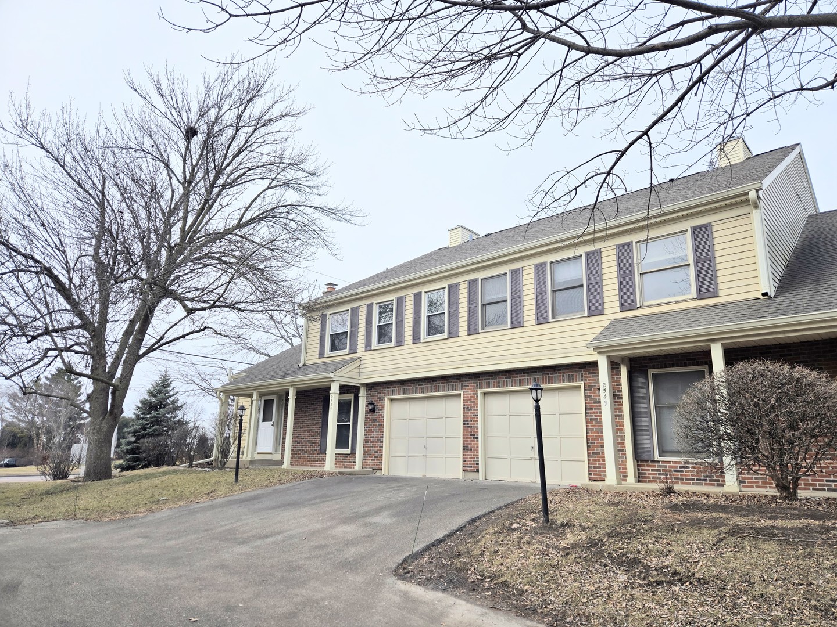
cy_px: 314
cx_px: 418
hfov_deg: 73.9
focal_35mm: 23
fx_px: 556
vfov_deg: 58.9
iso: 40
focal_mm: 5.4
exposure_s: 1/2921
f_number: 1.8
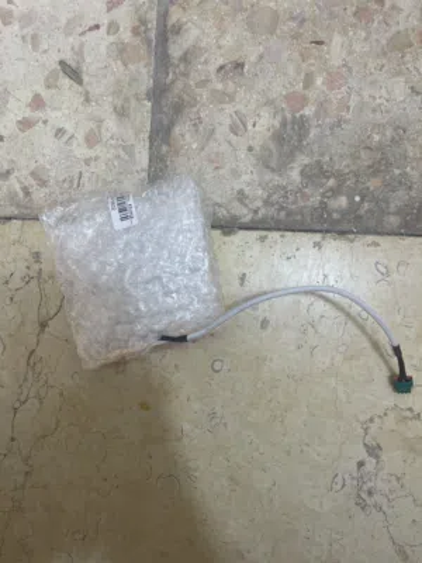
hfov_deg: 54.9
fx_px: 406
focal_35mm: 25
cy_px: 282
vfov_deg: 69.4
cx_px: 211
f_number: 1.6
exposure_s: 1/100
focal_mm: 5.1
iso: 125
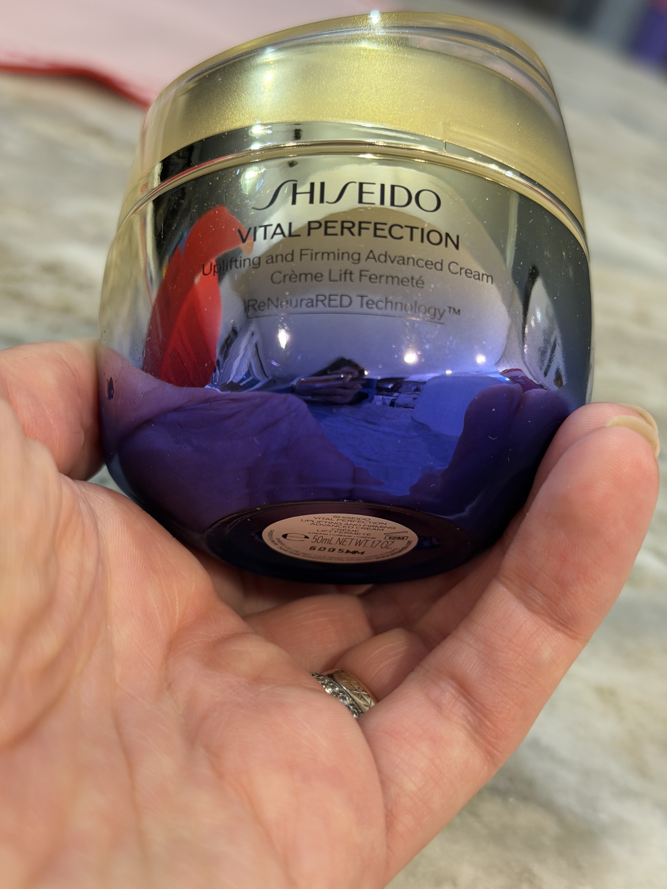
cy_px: 444
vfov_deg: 39.7
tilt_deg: -28.0
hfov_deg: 30.3
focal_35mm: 48
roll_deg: -22.0
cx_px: 334
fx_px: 1233
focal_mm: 6.76
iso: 200
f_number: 1.78
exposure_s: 1/60
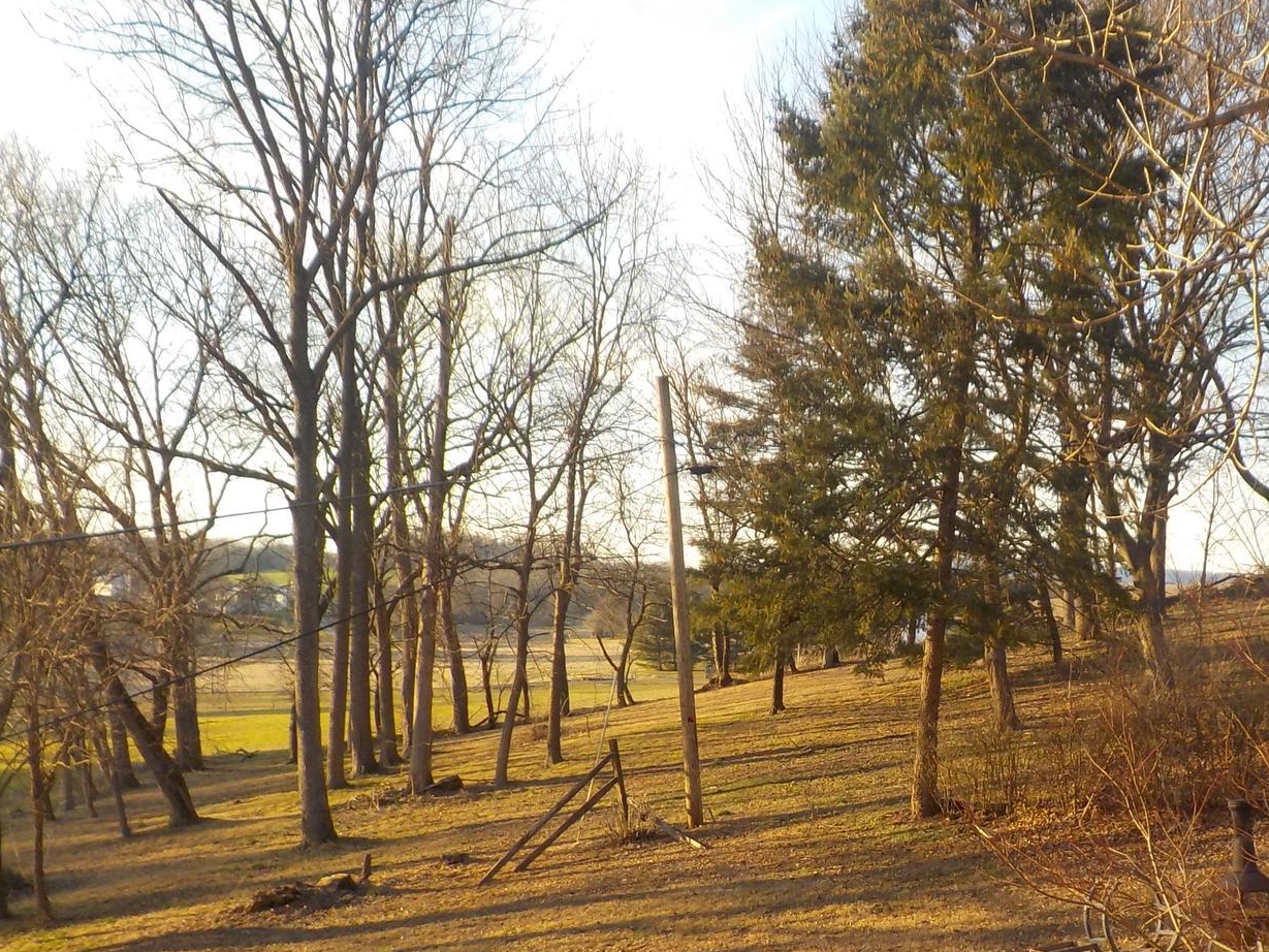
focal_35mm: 50
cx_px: 865
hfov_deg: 37.7
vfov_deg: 28.8
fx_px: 1833
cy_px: 689
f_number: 3.3
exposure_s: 1/200
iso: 125
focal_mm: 4.1
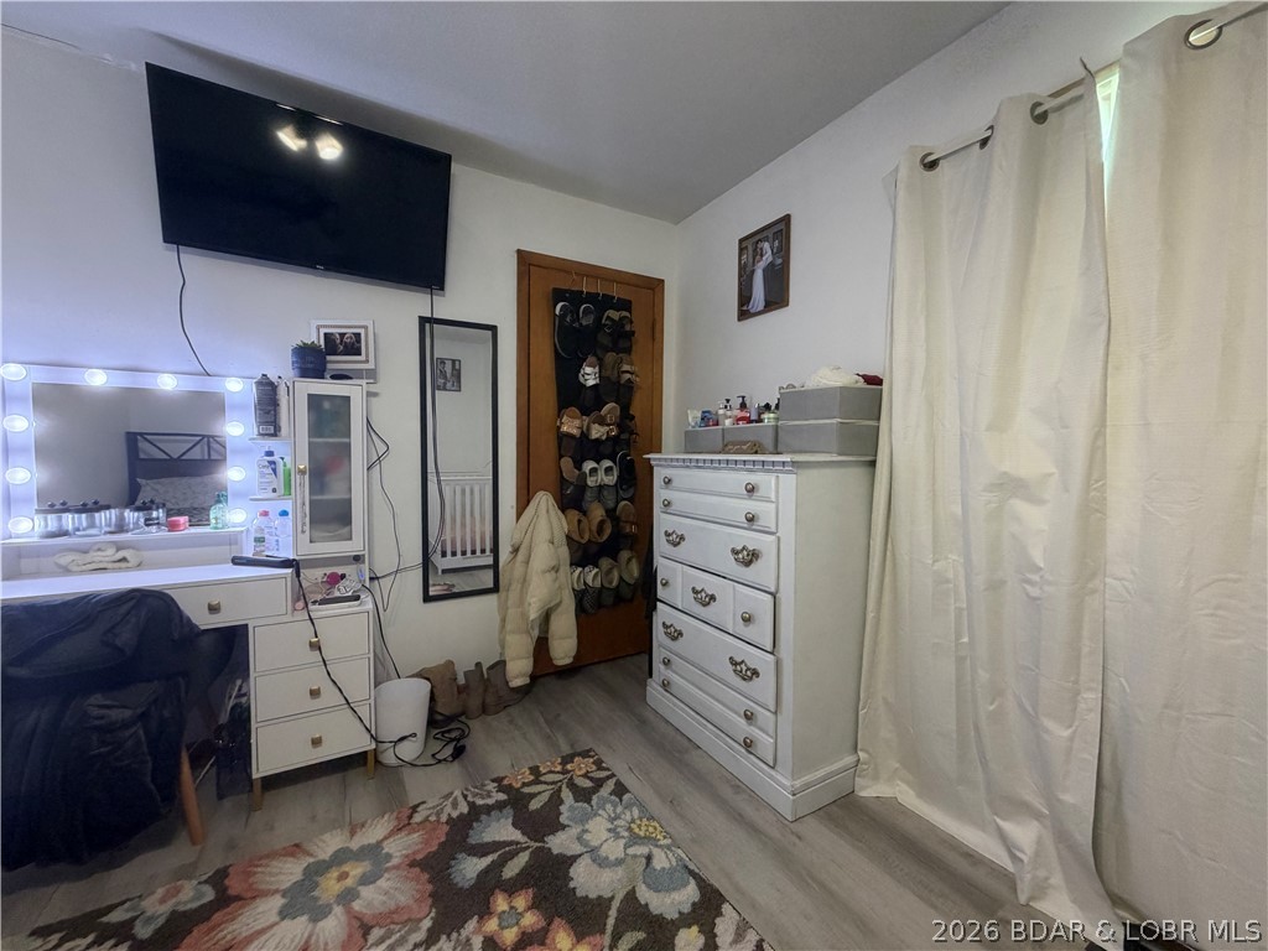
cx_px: 634
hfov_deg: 102.1
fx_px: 513
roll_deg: -0.5
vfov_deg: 85.7
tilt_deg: -1.8
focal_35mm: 14
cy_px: 476
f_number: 2.2
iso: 320
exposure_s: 1/60
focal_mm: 2.22
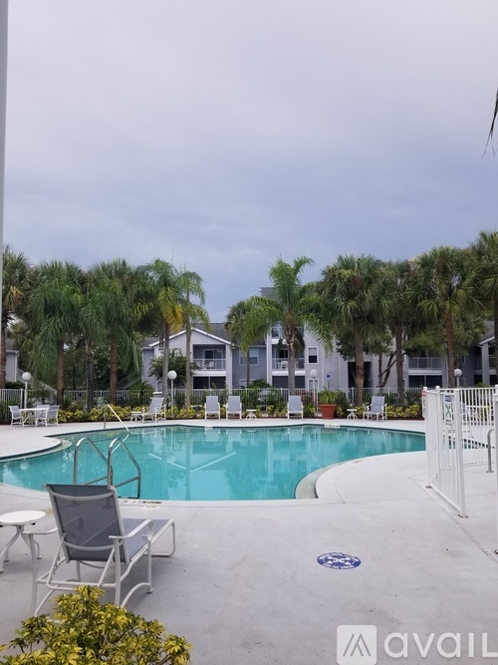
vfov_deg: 67.3
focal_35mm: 26
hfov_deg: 53.0
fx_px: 499
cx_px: 249
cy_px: 332
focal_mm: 4.3
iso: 50
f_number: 1.7
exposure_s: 1/728
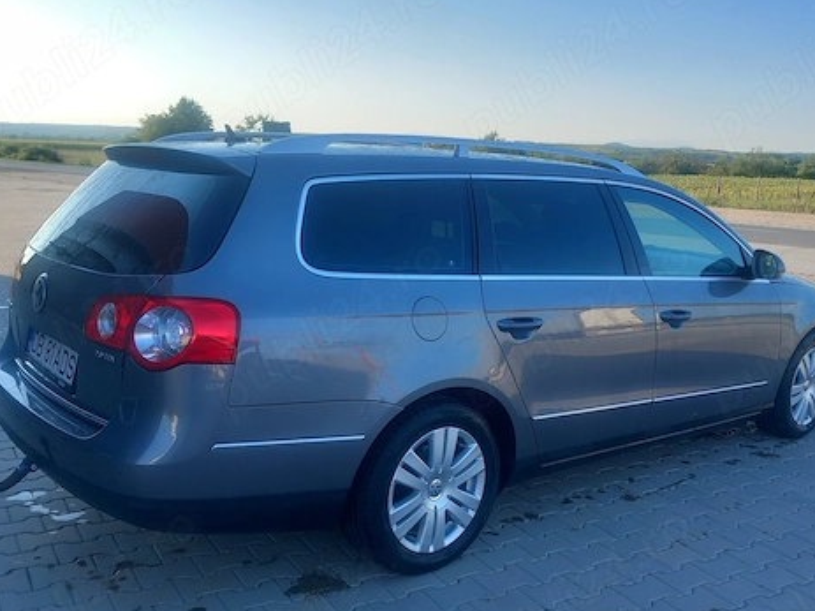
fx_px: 824
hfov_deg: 52.5
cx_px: 452
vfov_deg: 40.6
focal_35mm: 35
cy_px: 347
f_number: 1.8
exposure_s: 1/100
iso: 20
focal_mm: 4
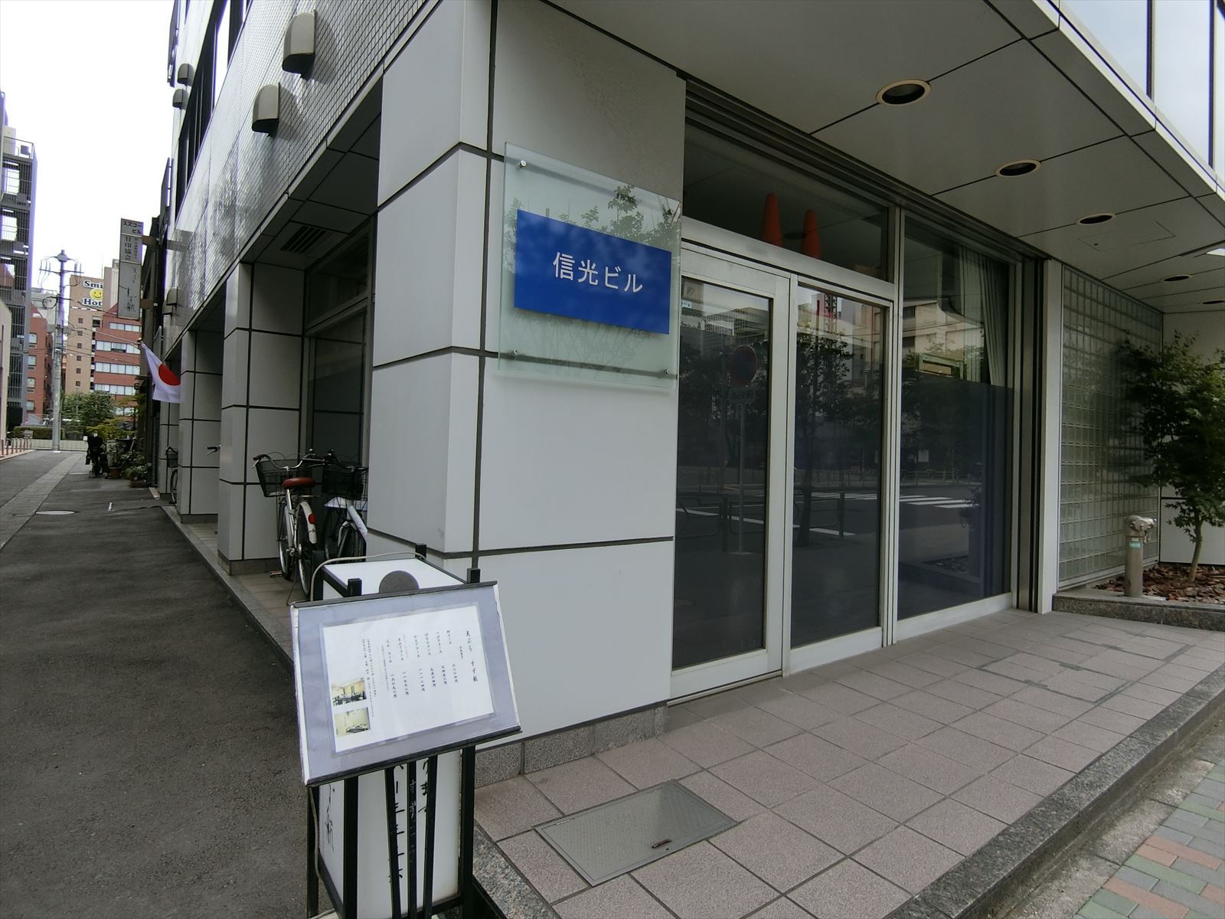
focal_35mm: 19
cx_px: 612
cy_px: 460
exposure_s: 1/1000
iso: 80
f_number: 2.7
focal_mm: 4.06
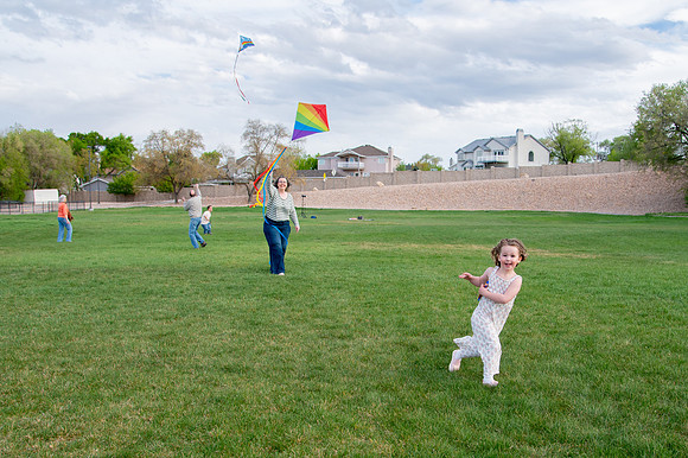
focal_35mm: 35
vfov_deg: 37.6
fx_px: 668
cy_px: 280
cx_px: 394
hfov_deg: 54.3
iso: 200
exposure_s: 1/500
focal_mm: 24
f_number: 5
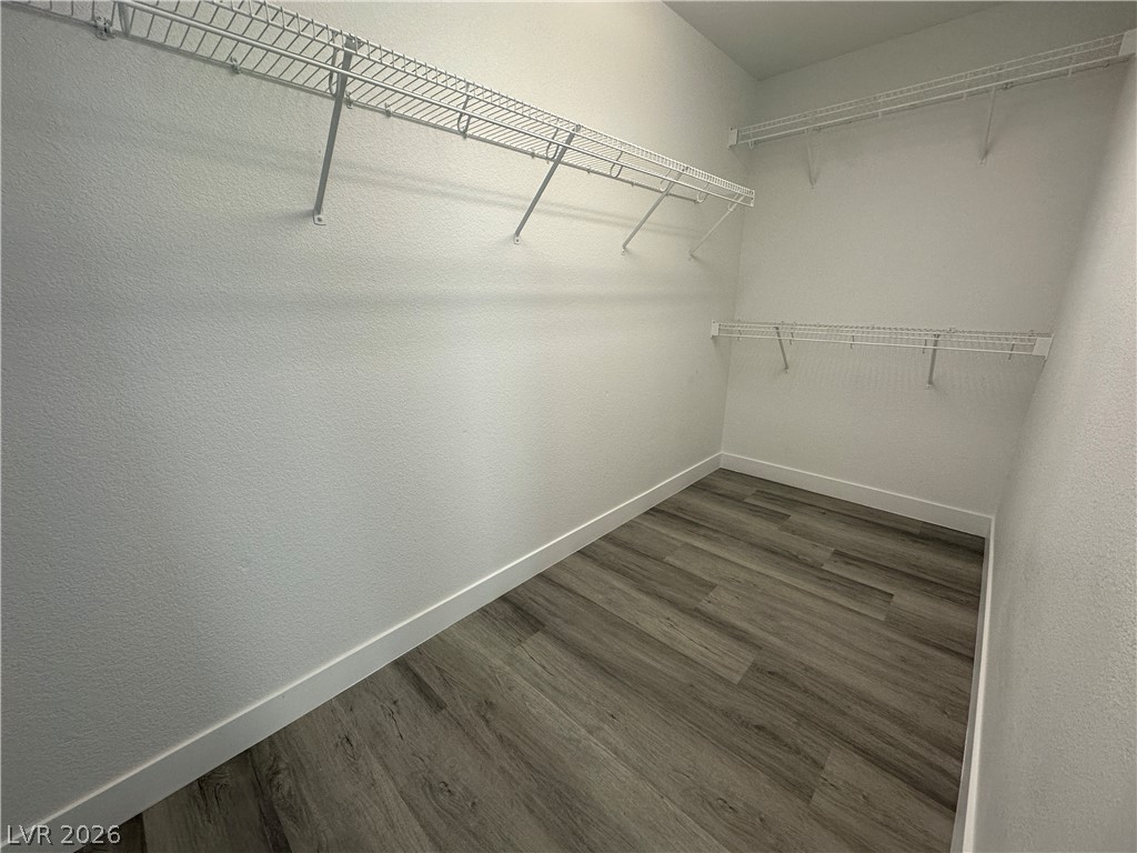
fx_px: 460
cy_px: 426
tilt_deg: -16.1
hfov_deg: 102.1
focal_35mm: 14
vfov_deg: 85.7
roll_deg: +0.4
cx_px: 568
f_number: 2.2
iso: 125
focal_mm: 2.22
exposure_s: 1/120
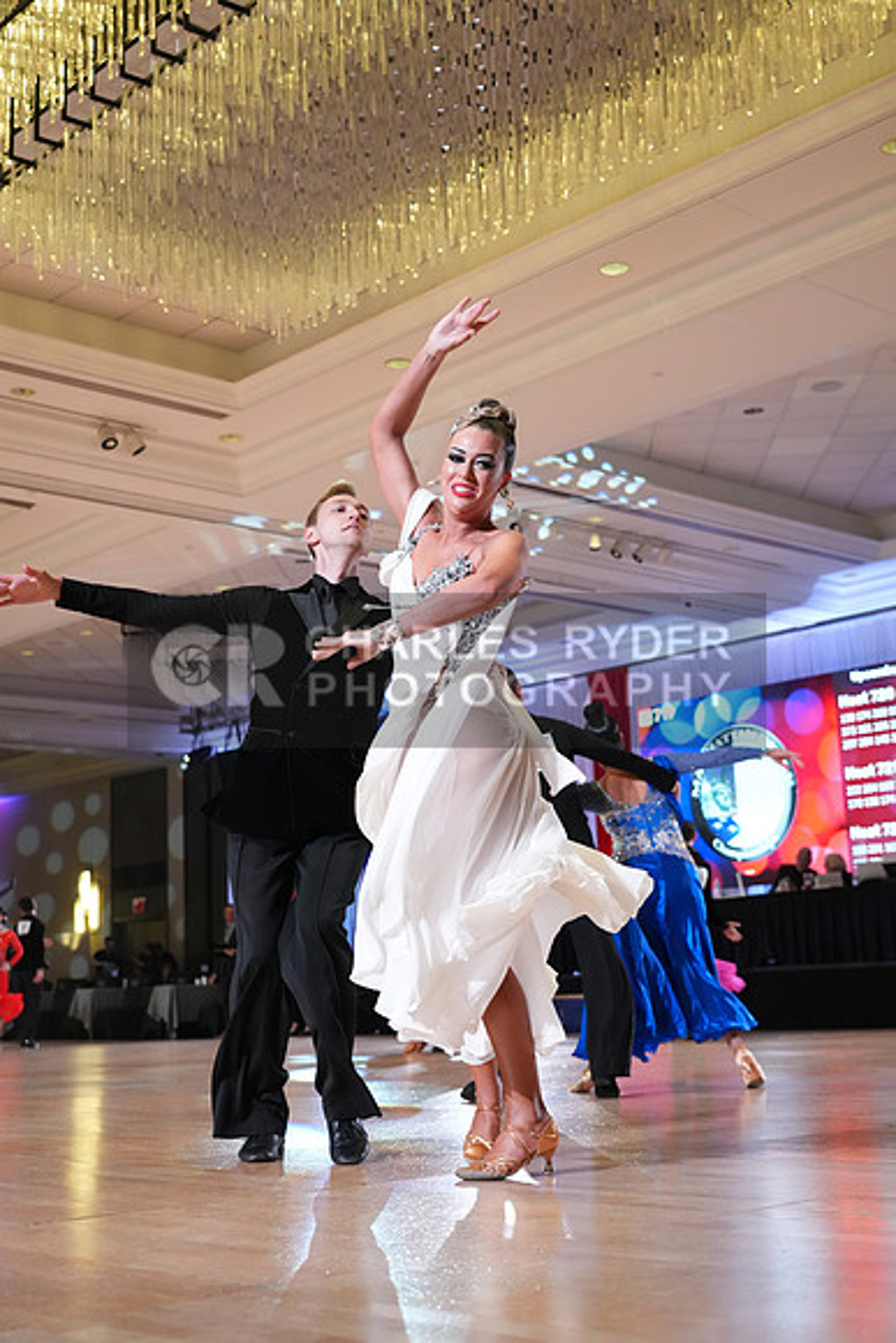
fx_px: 1642
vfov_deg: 44.5
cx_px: 448
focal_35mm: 44
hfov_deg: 30.5
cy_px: 672
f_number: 4
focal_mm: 44
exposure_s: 1/500
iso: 4000
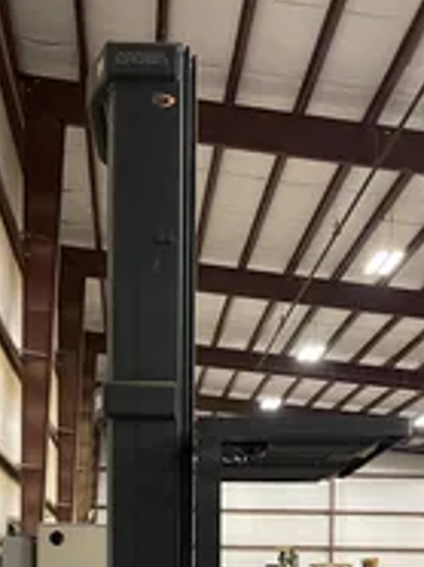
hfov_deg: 26.0
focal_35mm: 56
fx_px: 917
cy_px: 594
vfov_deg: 31.3
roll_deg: +0.1
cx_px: 195
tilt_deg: -0.7
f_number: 1.6
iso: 320
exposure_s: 1/40
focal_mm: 4.2
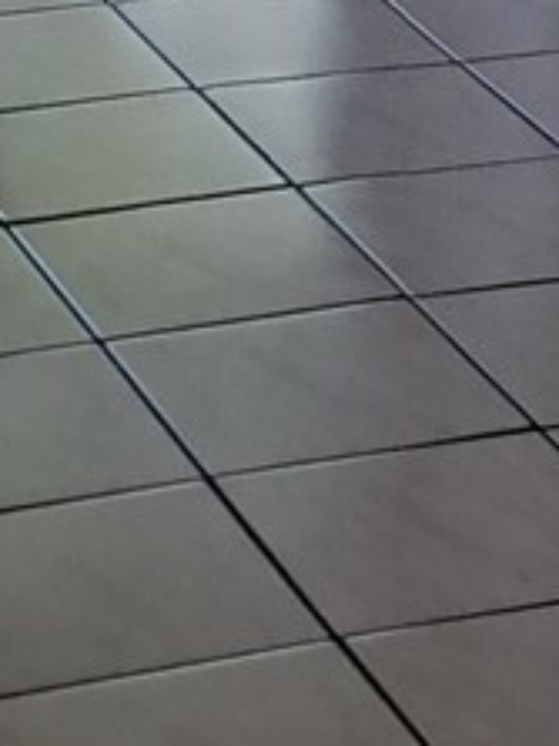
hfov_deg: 7.6
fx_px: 4181
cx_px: 412
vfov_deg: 9.4
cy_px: -816
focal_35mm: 194
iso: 125
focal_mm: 4
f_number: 1.8
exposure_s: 1/60
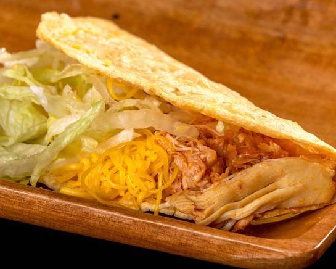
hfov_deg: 8.5
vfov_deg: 6.8
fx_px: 2257
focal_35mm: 227
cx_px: 153
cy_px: 134
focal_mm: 200
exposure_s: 1/160
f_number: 10
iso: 125
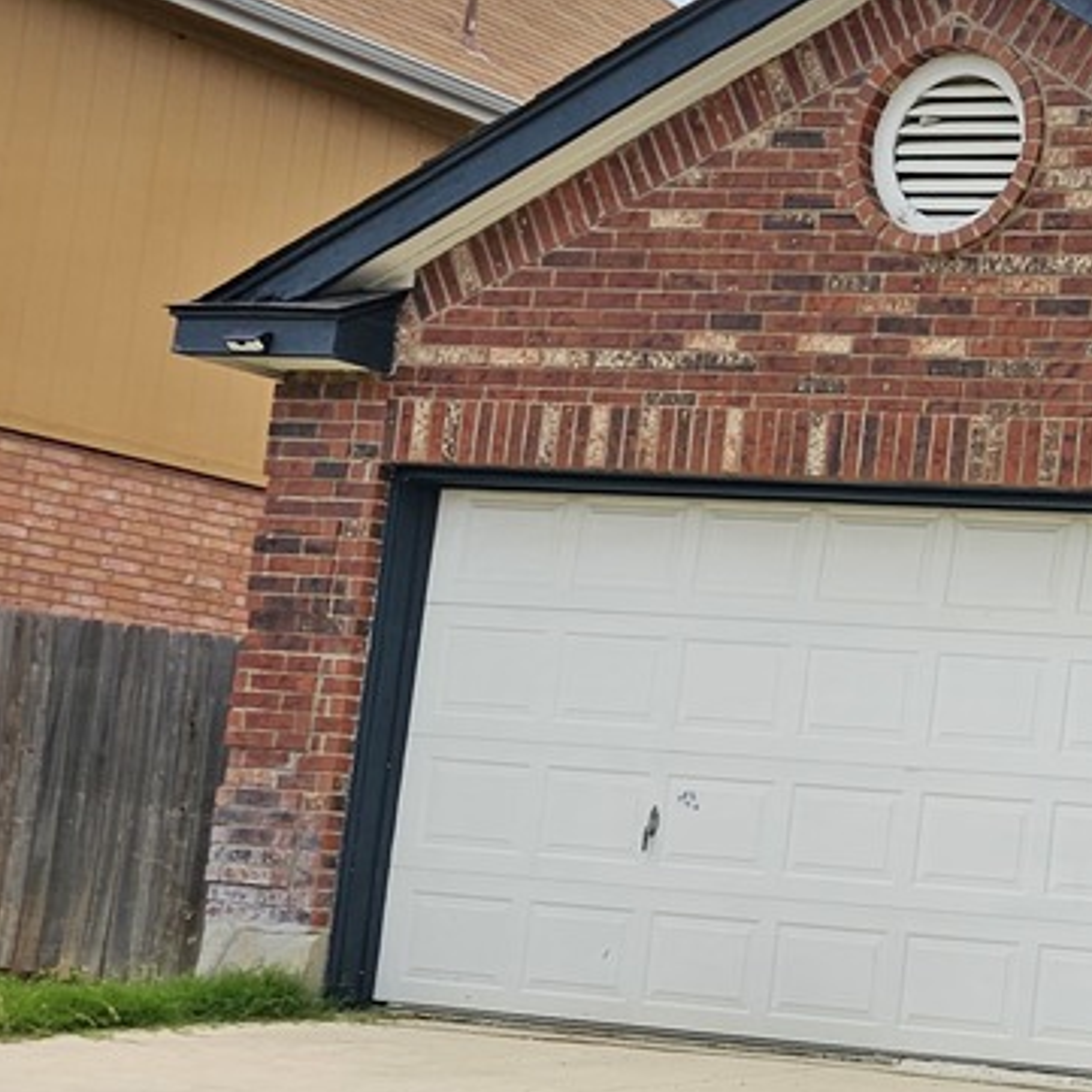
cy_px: 759
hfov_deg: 16.5
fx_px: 2891
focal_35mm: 81
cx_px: 2151
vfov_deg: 21.3
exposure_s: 1/528
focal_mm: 6.3
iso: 10
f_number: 1.7
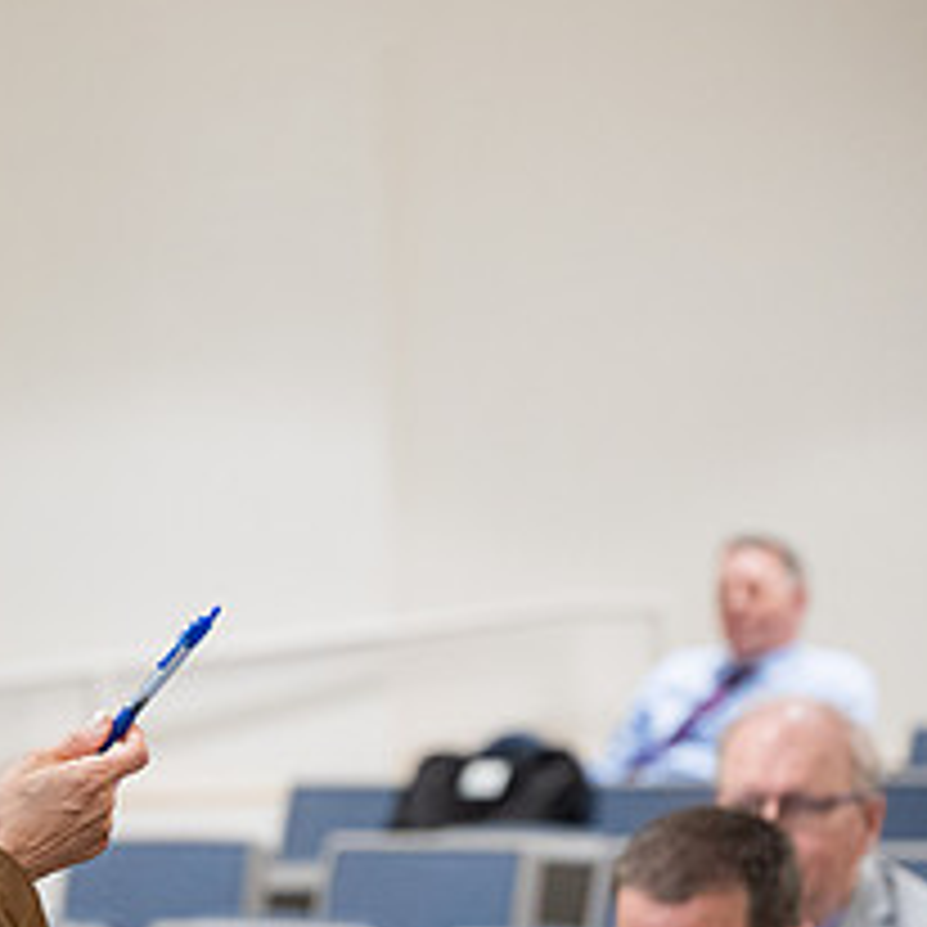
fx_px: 6423
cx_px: 9
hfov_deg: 8.2
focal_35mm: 212
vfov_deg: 8.3
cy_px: 546
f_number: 2.8
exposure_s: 1/200
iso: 1250
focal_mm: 71
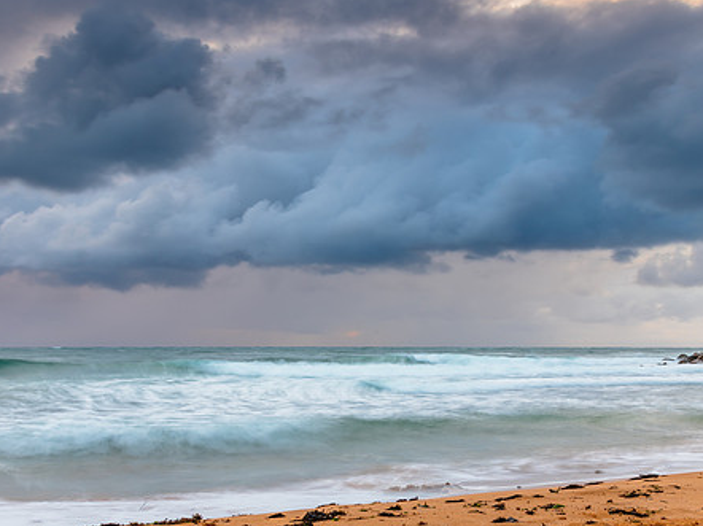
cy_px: 238
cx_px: 304
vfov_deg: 34.3
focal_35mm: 42
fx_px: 852
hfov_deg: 44.7
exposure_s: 1.6
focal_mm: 32
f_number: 13
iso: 31
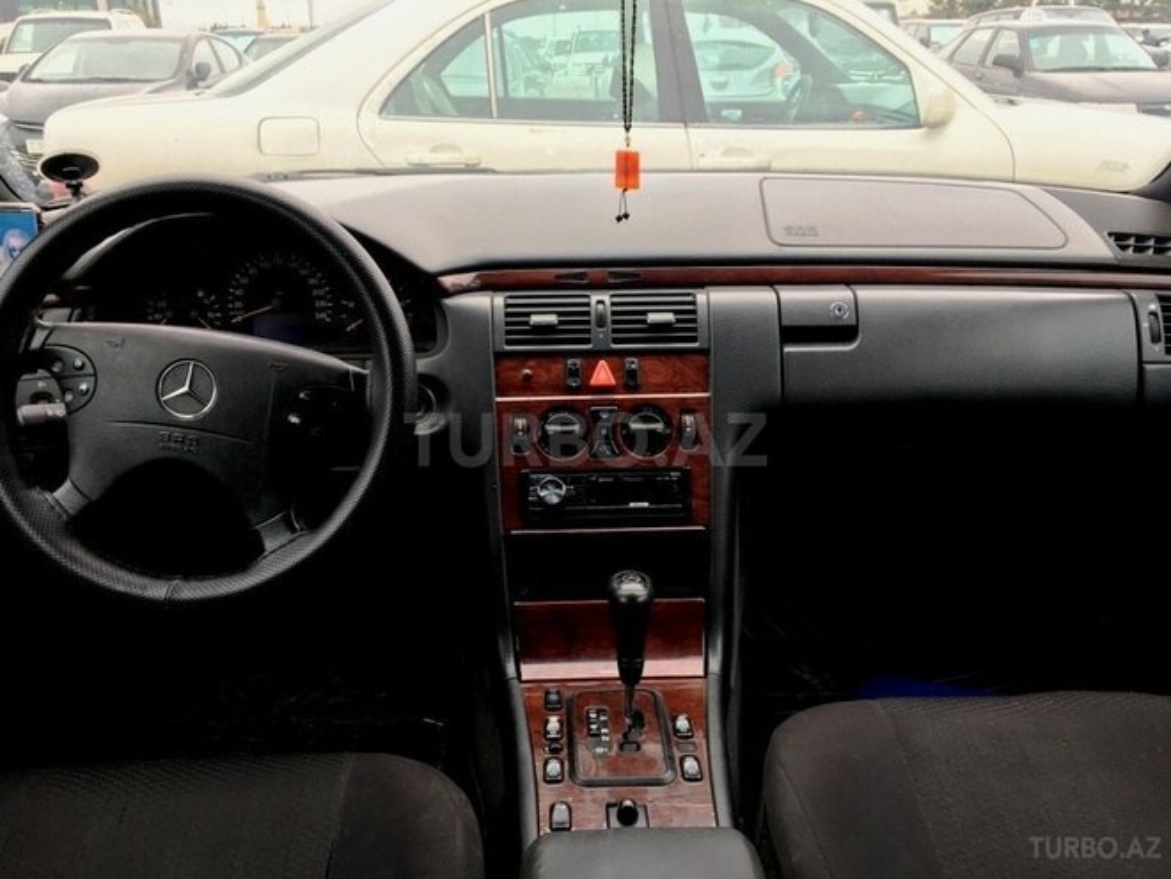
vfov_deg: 48.2
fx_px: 981
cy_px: 440
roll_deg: +1.1
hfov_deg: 61.7
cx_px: 586
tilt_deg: -21.6
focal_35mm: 29
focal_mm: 4.15
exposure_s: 1/50
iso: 25
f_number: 2.2
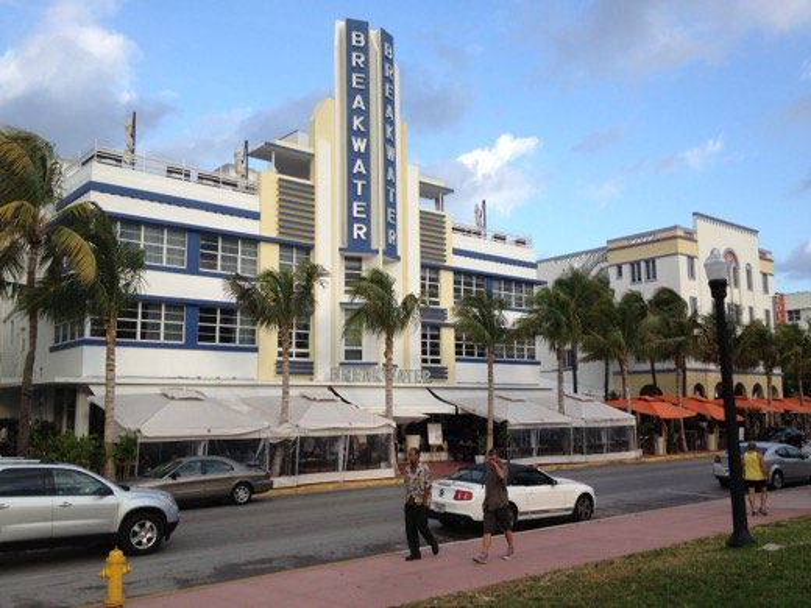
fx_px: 820
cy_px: 304
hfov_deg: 52.6
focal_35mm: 35
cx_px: 406
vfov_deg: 40.7
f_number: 2.4
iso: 64
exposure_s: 1/635
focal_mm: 4.28
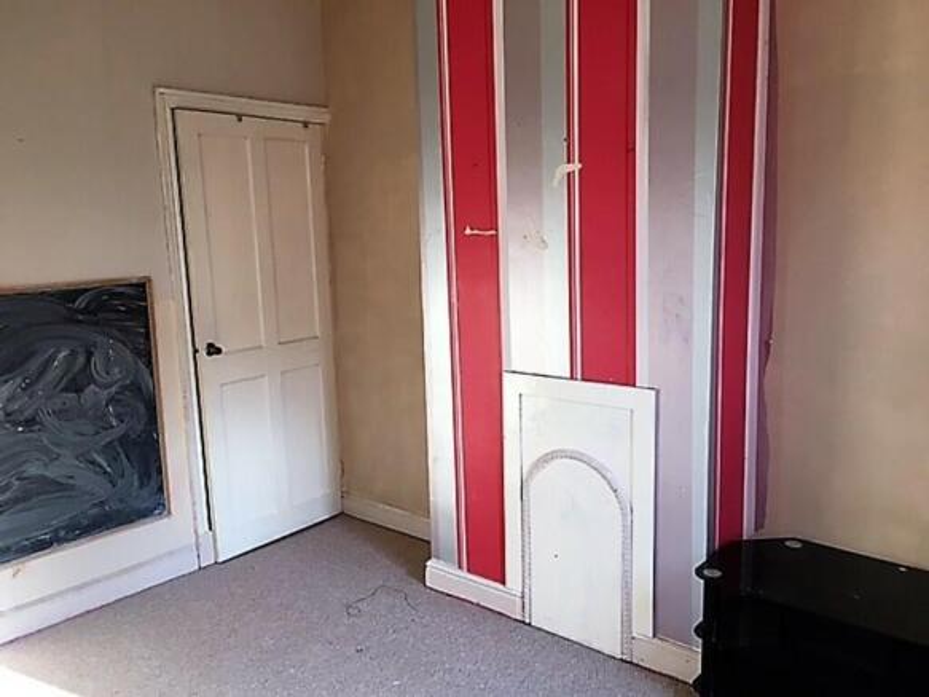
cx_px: 464
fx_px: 778
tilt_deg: -11.3
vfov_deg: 48.2
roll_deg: +1.1
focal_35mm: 29
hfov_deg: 61.7
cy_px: 348
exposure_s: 1/33
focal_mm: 4.15
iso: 40
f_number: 2.2
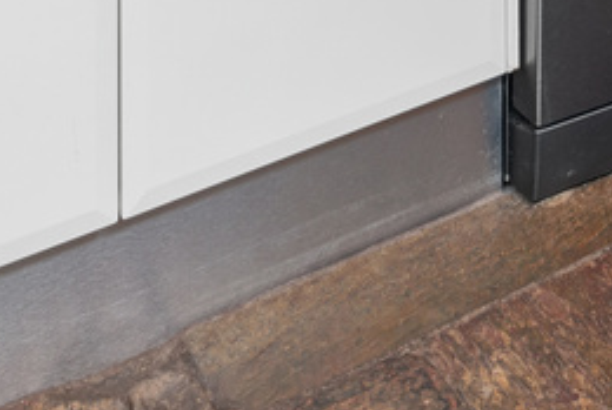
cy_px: -756
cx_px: 532
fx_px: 1464
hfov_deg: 23.1
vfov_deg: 11.2
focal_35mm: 86
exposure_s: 1/5
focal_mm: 14
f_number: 8
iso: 125
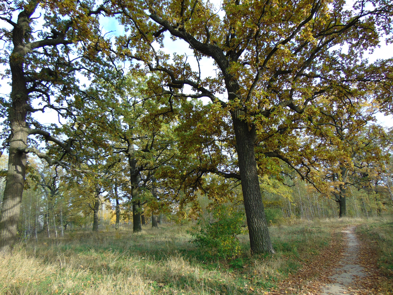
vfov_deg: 54.9
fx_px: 284
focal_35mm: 25
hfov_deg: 69.4
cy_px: 148
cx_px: 196
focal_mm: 4.5
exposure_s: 1/160
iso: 80
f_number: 3
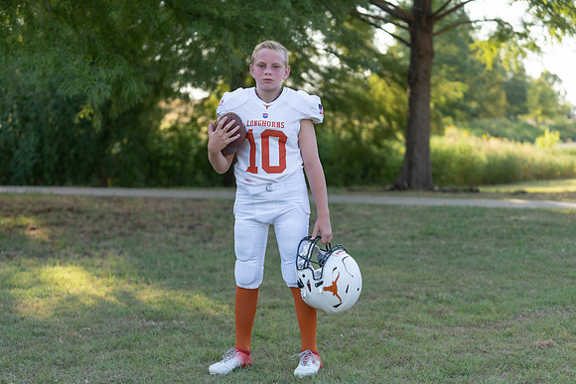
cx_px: 288
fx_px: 1139
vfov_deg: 19.1
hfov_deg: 28.4
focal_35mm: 71
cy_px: 192
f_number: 2.8
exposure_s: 1/400
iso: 160
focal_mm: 70
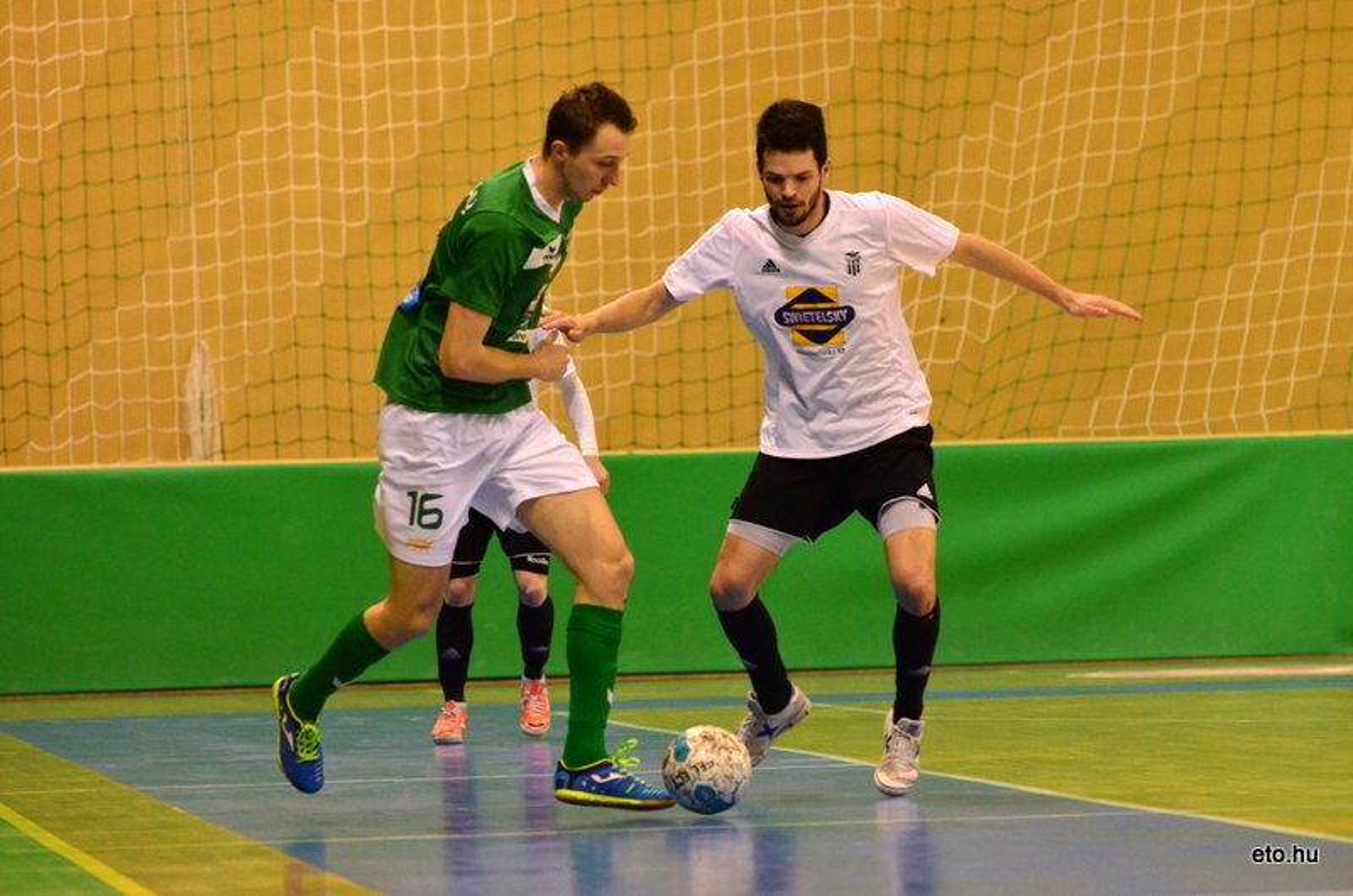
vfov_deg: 5.5
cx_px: 676
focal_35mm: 248
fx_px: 9283
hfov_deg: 8.3
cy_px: 448
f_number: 5
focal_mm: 165
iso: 4000
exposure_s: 1/400
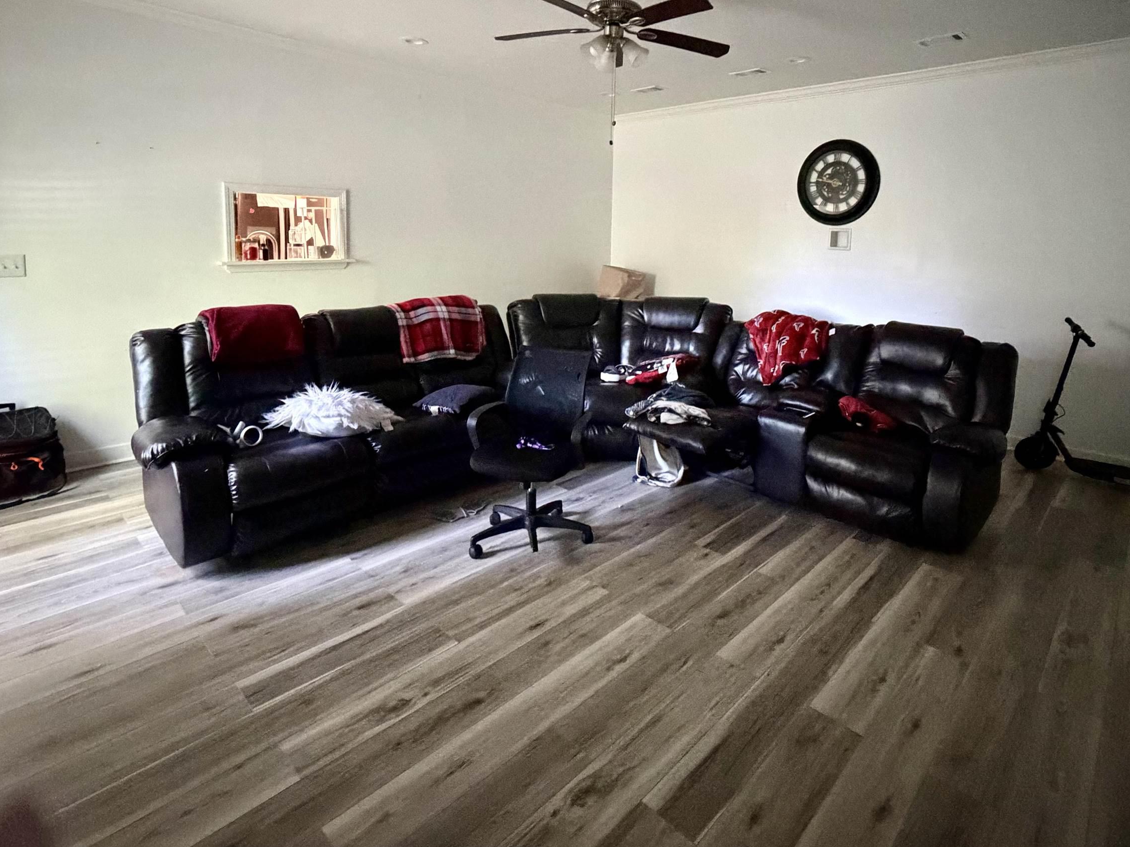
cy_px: 278
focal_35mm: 19
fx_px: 620
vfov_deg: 66.7
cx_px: 637
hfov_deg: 84.2
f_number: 2.2
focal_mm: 2.22
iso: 1250
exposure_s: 1/40
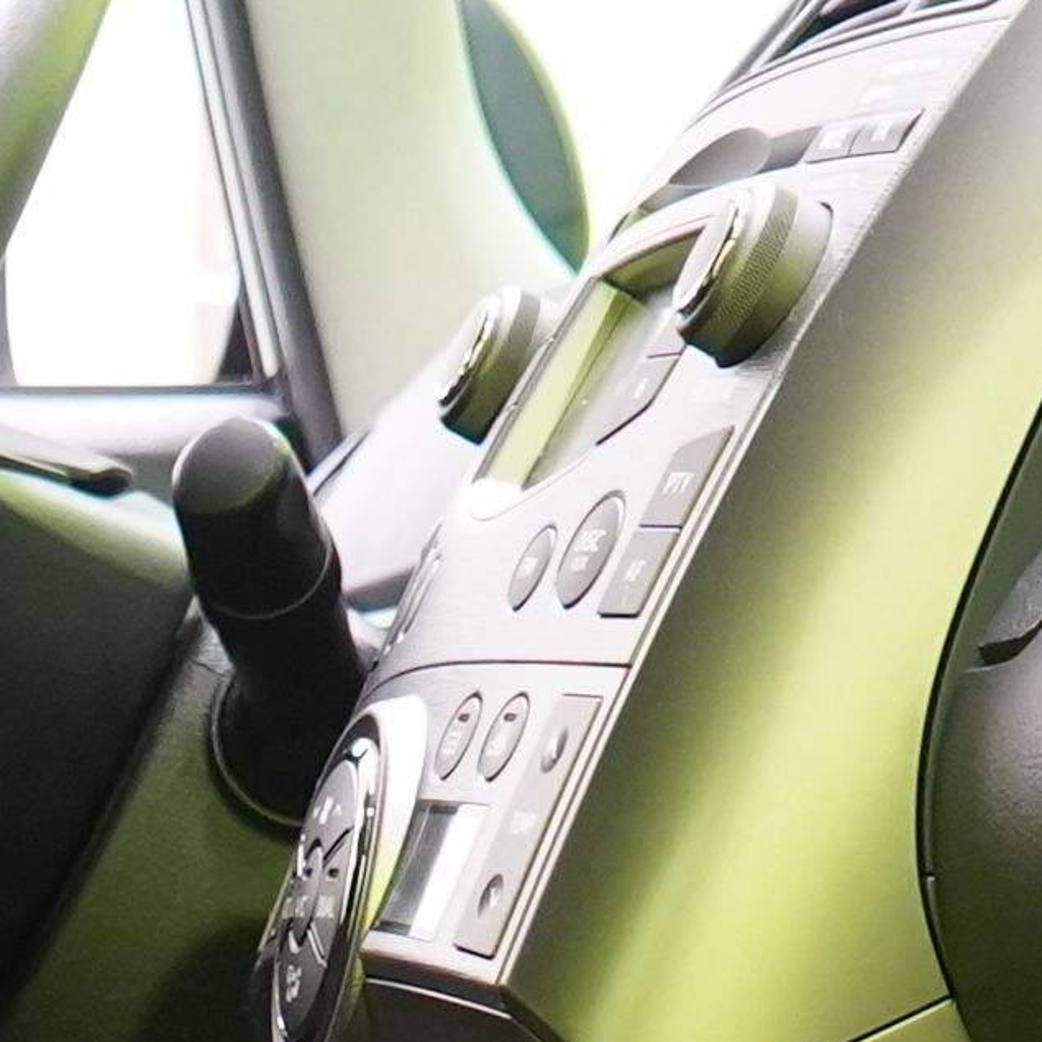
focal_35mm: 225
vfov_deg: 7.5
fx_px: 7663
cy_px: 2036
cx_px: -775
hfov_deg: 7.6
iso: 2000
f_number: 5
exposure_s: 1/20
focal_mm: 28
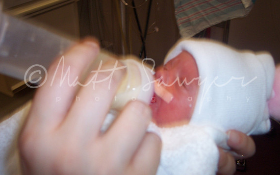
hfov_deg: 47.2
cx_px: 140
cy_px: 81
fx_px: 321
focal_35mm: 42
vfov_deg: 30.5
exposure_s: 1/60
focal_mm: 8
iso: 100
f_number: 2.8
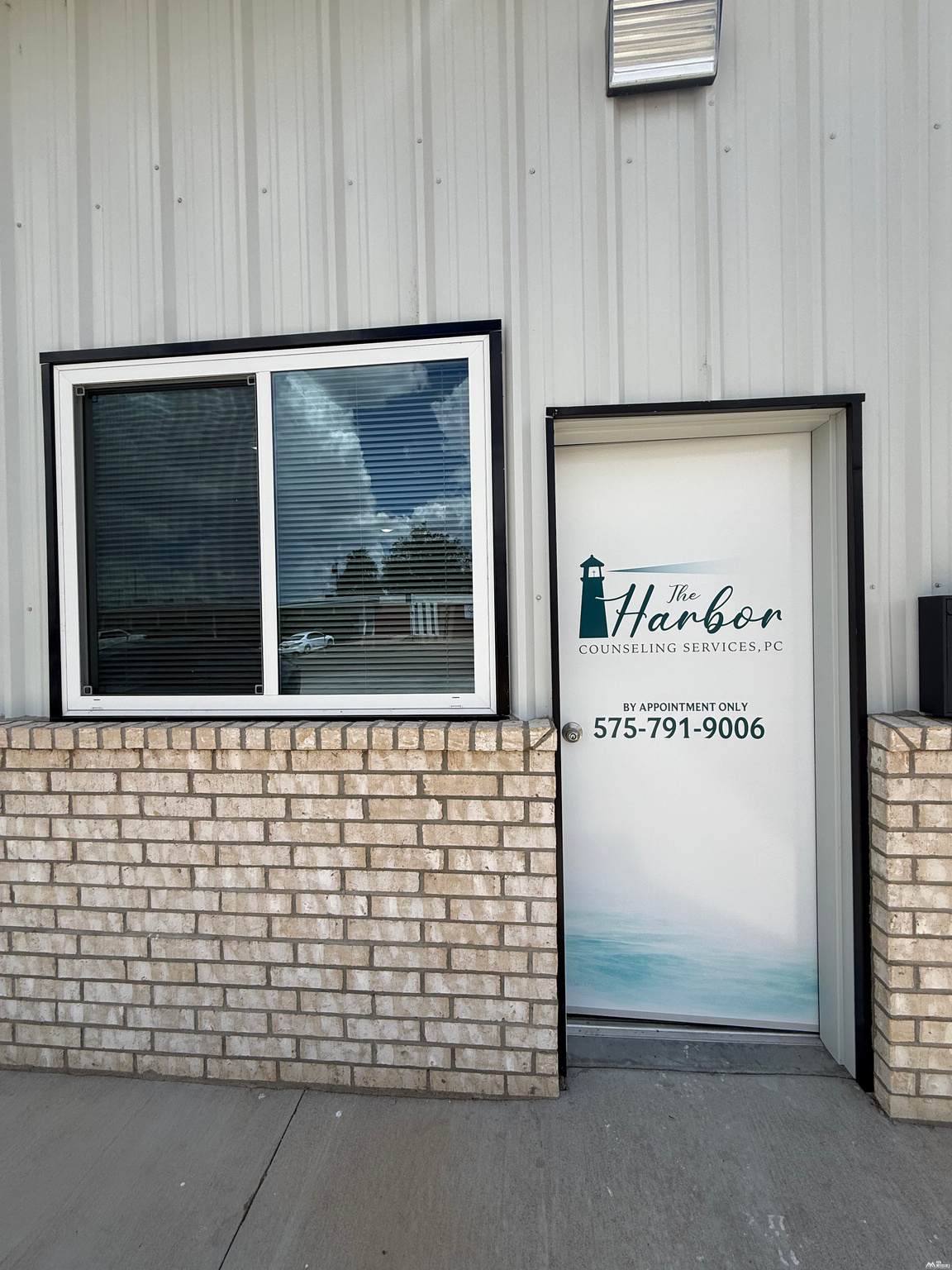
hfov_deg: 85.7
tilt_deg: +0.6
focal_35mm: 14
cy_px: 635
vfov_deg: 102.1
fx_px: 513
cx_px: 476
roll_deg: +2.2
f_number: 2.2
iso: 50
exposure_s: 1/1848
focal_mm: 2.22
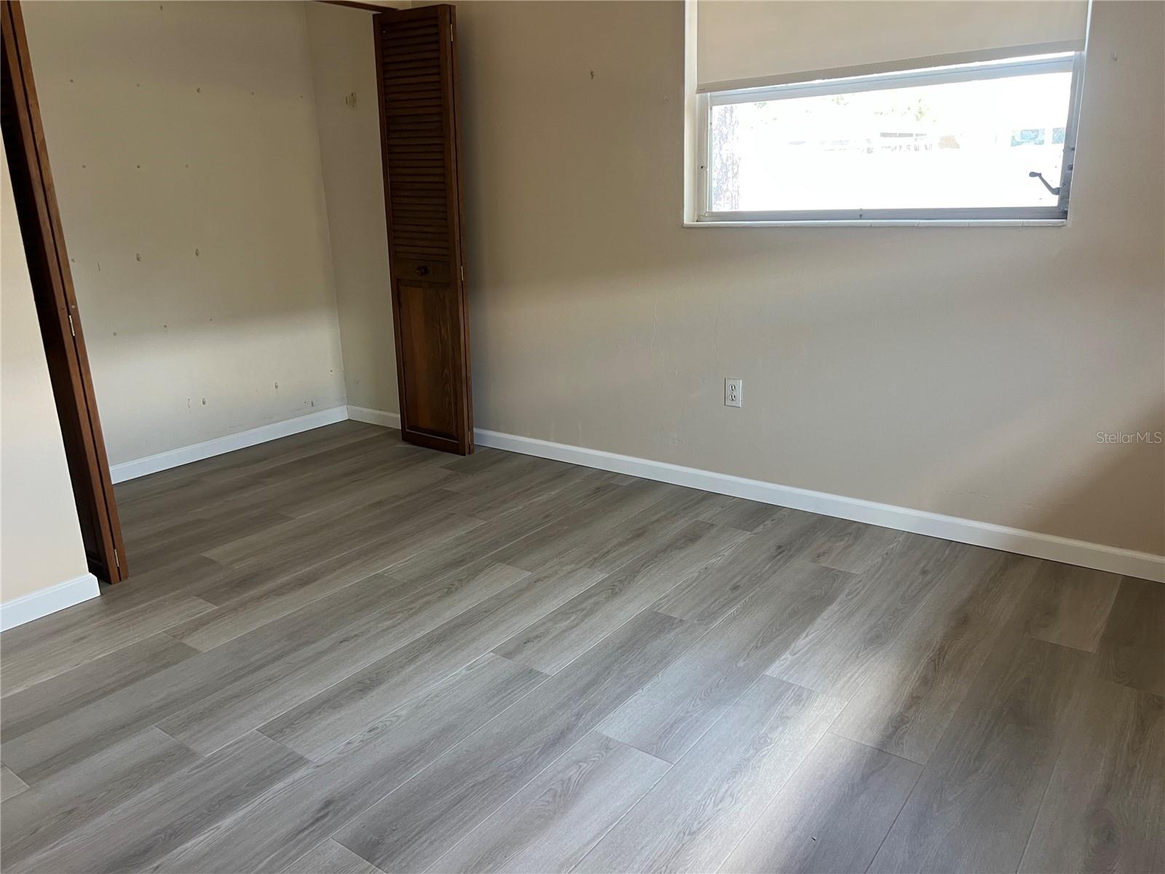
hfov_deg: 67.3
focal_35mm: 26
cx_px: 582
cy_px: 437
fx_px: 875
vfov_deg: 53.1
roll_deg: +1.5
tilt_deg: -16.2
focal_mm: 5.7
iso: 100
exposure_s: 1/60
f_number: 1.5
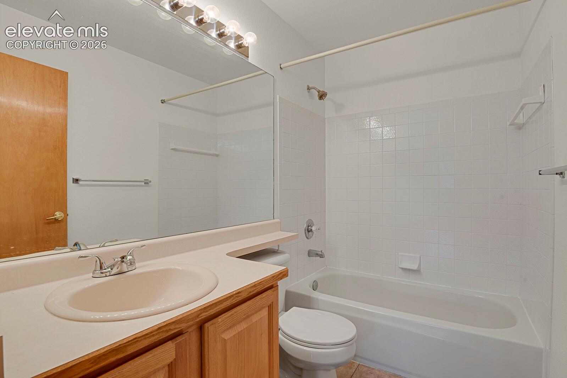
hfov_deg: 93.3
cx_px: 284
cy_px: 189
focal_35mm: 17
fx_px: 268
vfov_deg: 70.4
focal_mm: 17
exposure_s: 1.6
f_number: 8
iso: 250
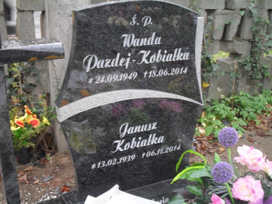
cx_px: 136
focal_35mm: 42
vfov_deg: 34.3
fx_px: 330
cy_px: 102
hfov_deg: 44.8
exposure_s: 1/60
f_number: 3.6
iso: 100
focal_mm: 7.5
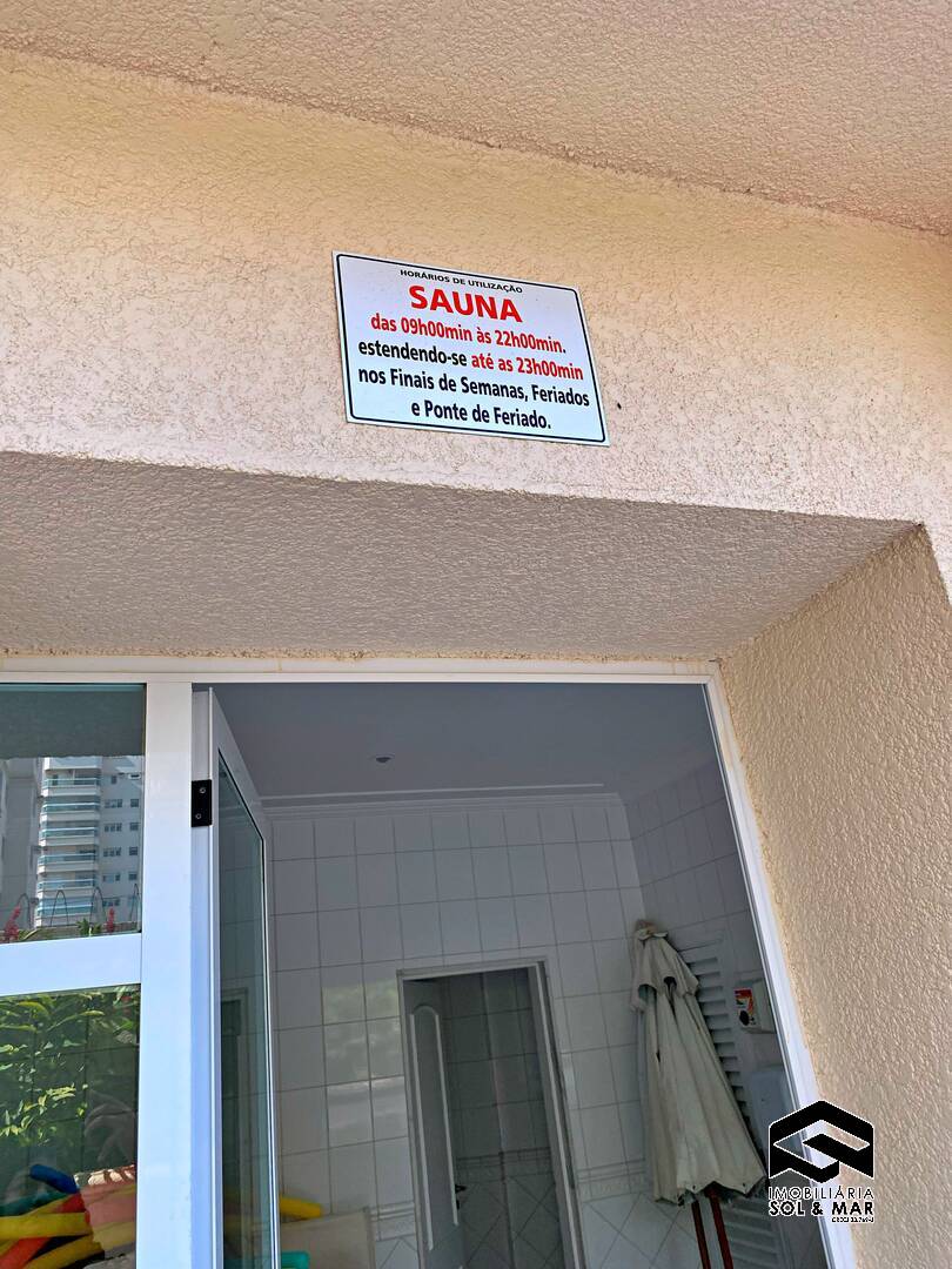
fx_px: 953
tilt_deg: +22.4
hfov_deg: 53.1
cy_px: 634
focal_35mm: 26
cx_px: 476
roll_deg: +7.7
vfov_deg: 67.3
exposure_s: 1/409
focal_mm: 4.25
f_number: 1.8
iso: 32
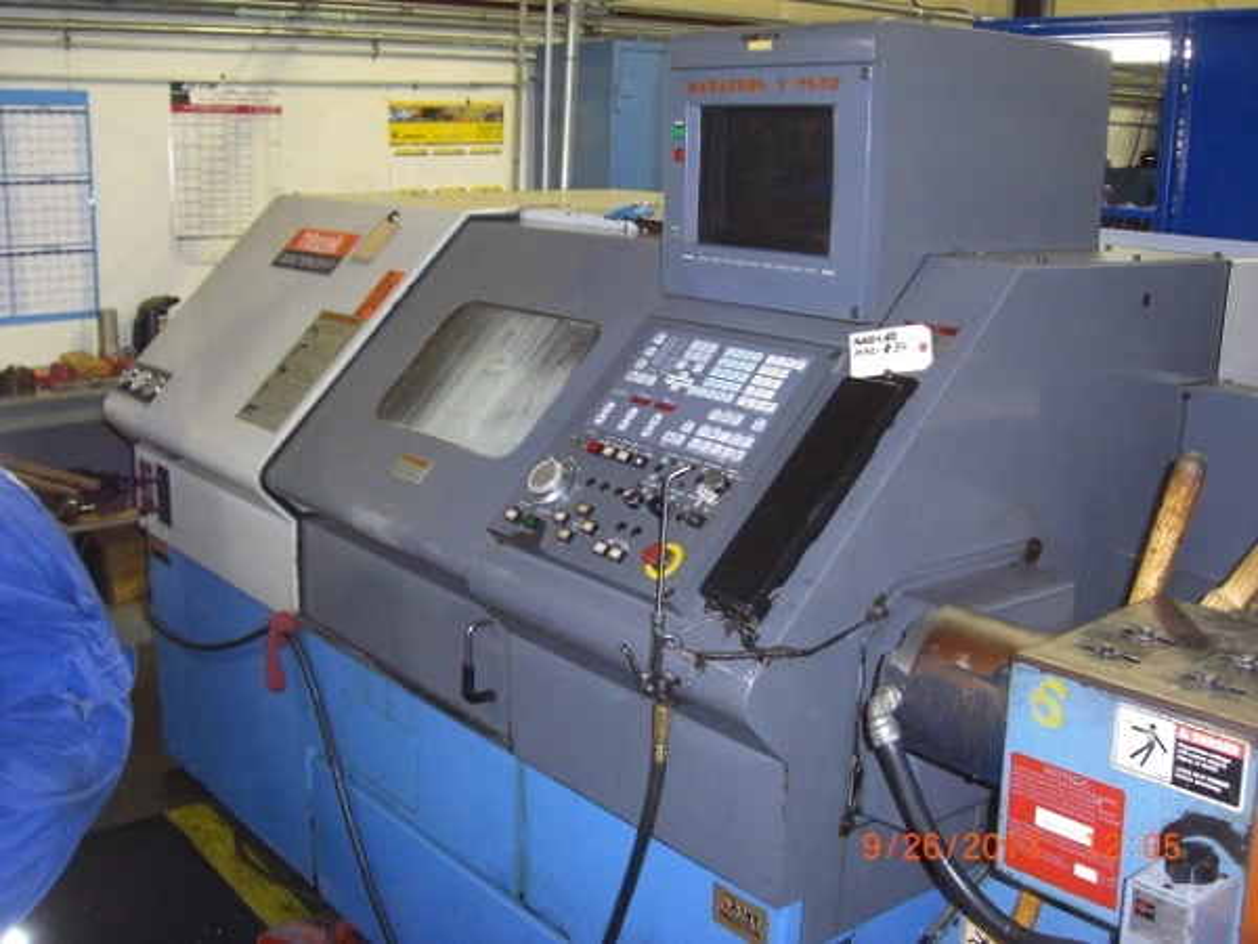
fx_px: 1381
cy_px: 472
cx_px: 629
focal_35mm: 38
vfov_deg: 37.7
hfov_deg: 49.0
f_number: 2.7
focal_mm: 6.2
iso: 200
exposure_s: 1/60
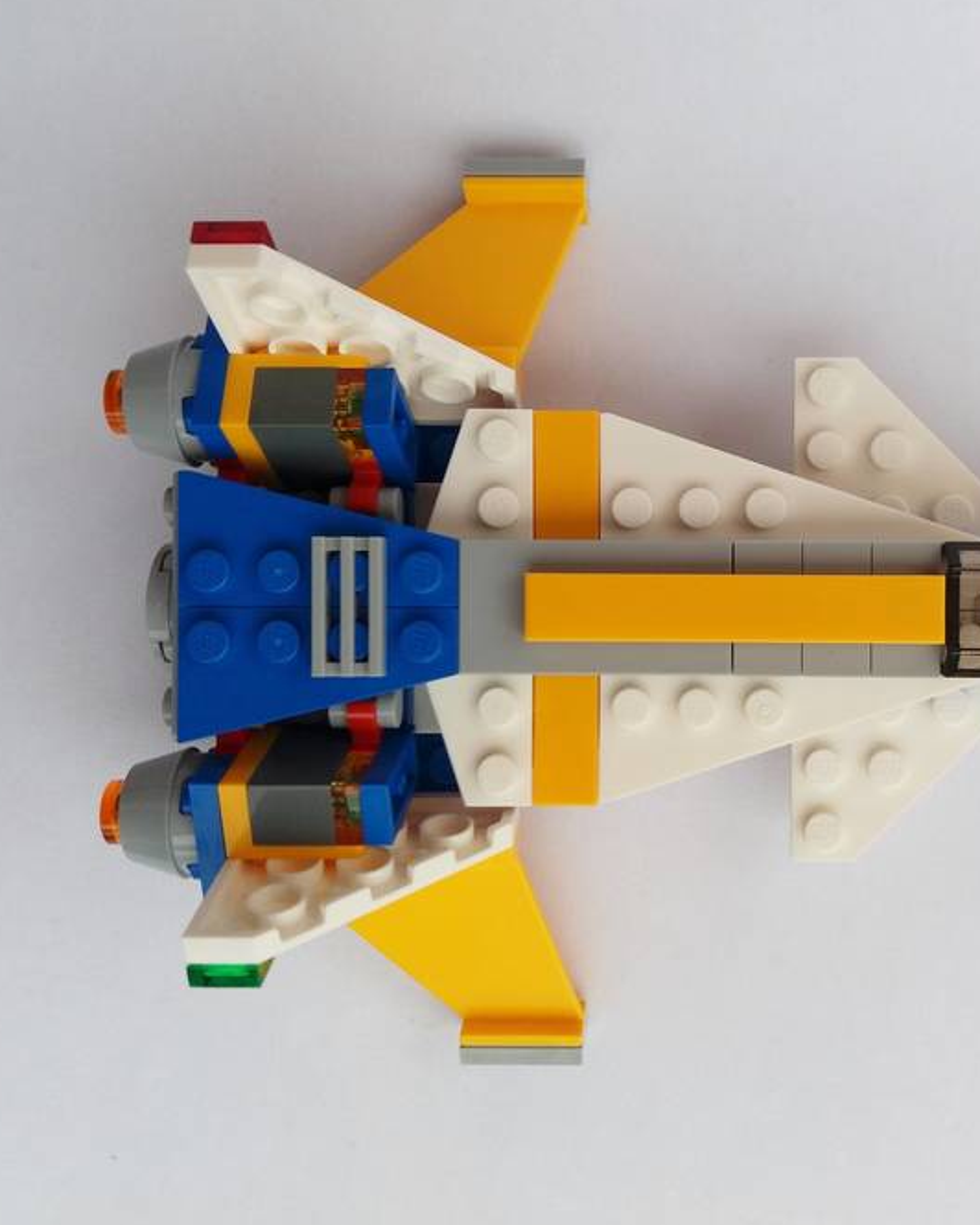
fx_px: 1341
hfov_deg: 39.5
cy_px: 609
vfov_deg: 49.1
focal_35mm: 37
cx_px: 683
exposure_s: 1/582
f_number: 1.9
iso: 64
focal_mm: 3.7
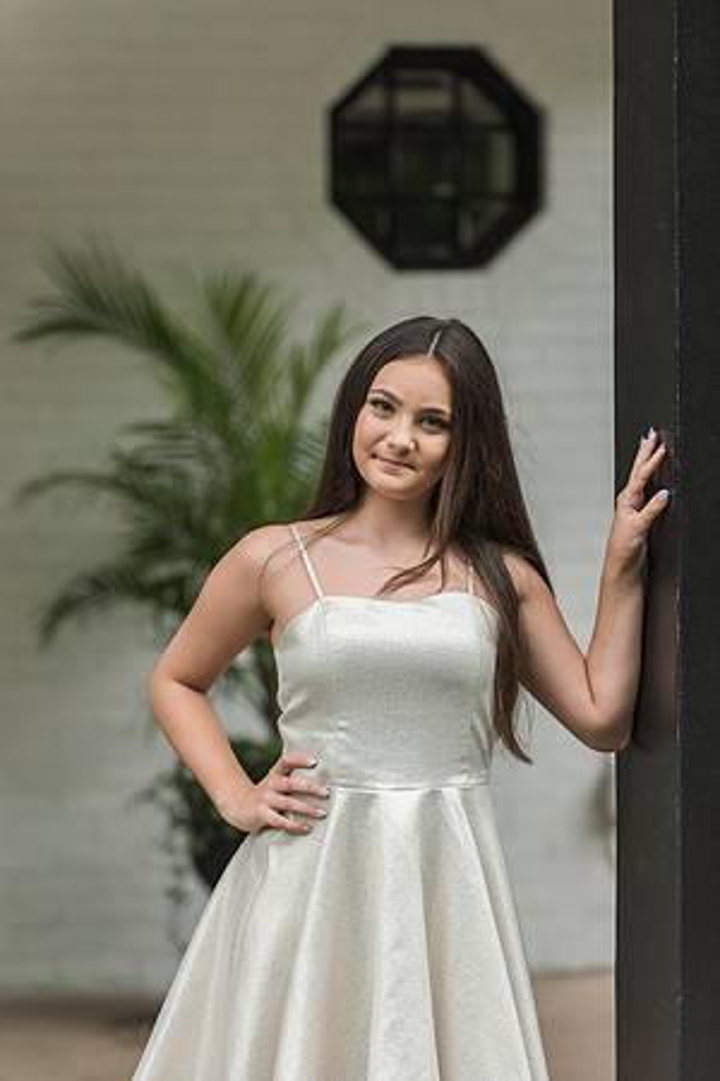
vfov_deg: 15.2
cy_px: 540
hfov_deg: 10.2
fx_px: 4050
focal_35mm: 135
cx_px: 360
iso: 800
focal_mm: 135
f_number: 4
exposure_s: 1/640
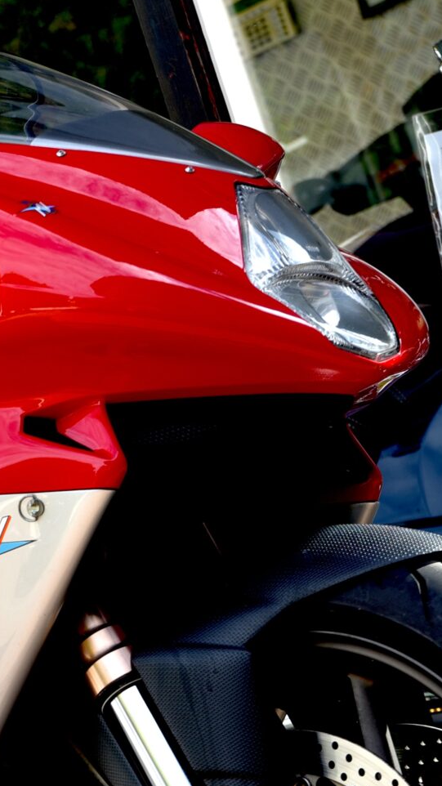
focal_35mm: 145
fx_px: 3022
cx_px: -203
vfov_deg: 14.7
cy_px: 646
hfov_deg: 8.2
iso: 100
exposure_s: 1/125
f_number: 5.6
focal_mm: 52
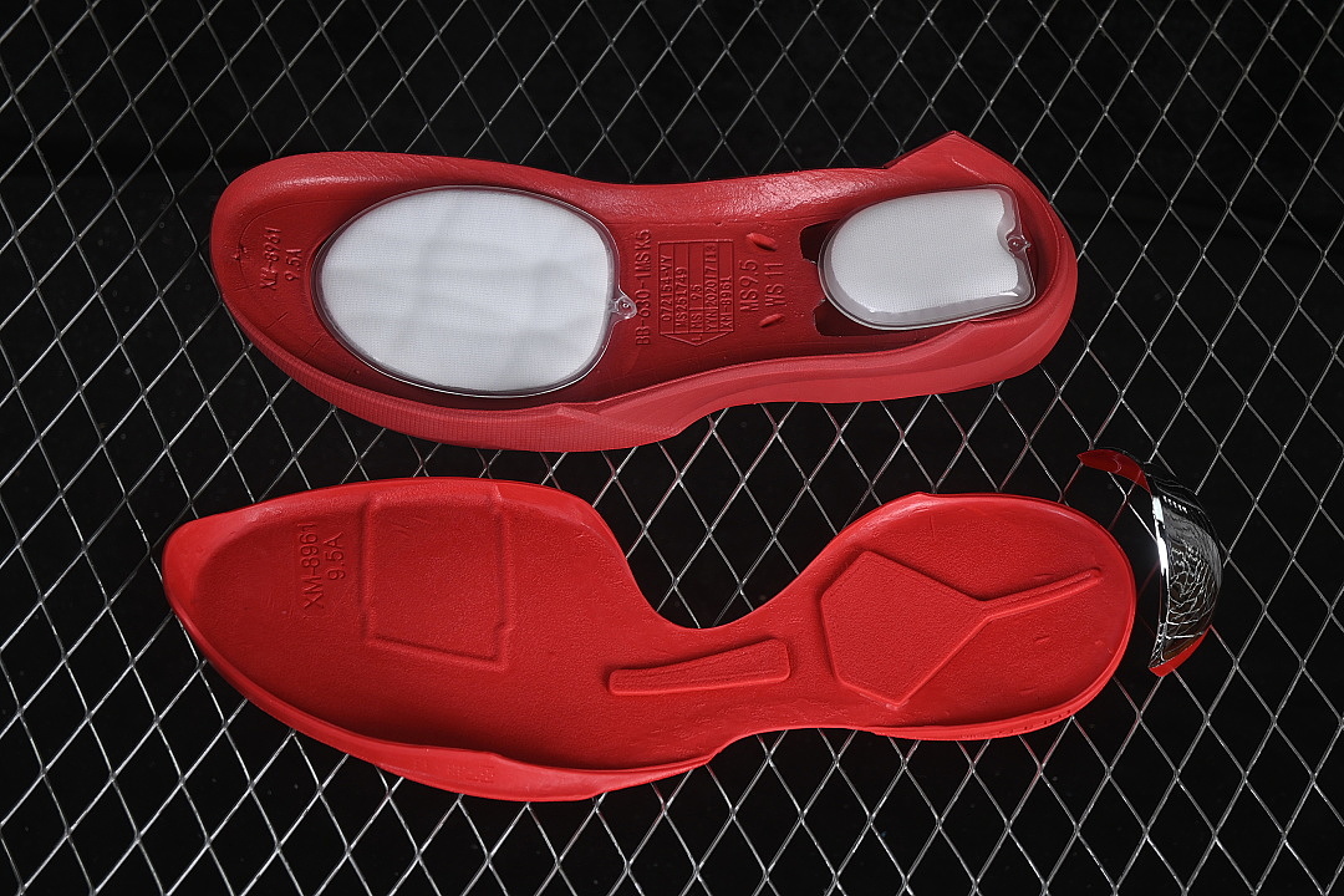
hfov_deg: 27.0
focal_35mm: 75
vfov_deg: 18.2
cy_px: 448
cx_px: 672
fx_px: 2800
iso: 160
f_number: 7.1
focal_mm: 50
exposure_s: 1/60
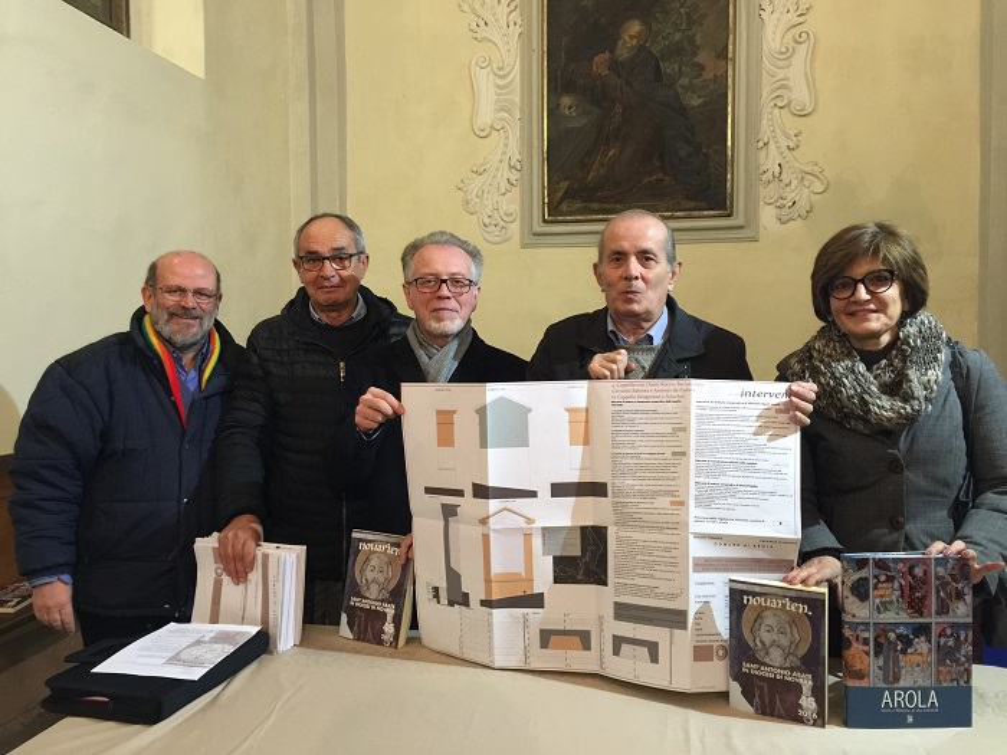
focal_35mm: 29
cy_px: 378
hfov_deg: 61.7
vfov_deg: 48.2
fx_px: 844
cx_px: 504
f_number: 2.2
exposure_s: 1/10
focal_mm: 4.15
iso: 125
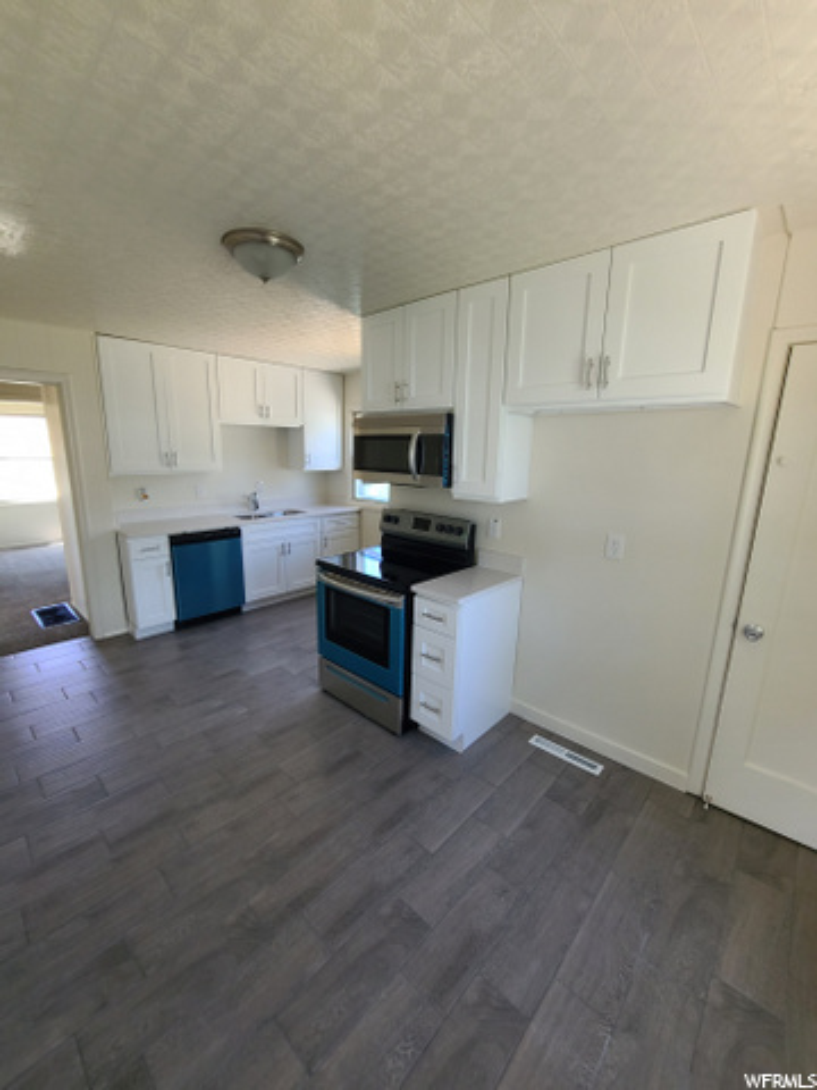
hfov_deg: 89.9
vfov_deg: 106.2
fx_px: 409
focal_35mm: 13
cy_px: 545
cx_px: 408
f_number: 2.2
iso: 200
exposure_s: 1/60
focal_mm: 2.2
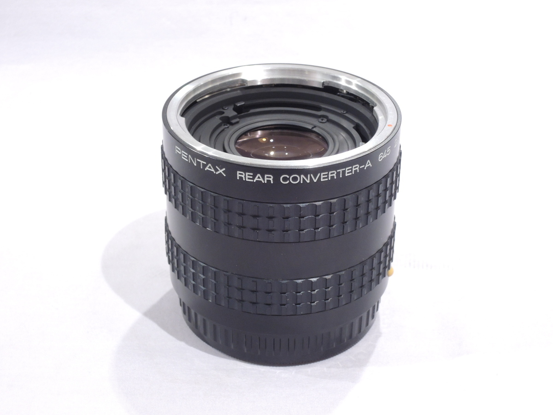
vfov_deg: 21.0
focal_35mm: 70
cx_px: 276
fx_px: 1118
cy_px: 208
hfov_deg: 27.8
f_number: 5
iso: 400
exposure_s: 1/30
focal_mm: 12.5
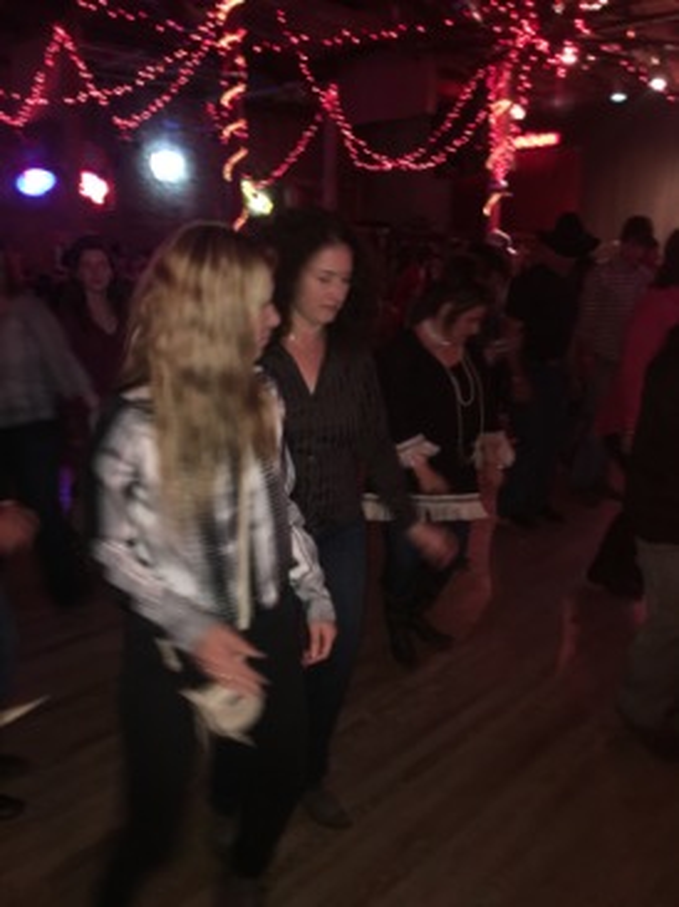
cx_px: 340
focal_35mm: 29
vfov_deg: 61.7
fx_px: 759
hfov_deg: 48.2
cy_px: 454
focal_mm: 4.15
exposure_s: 1/16
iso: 160
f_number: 2.2
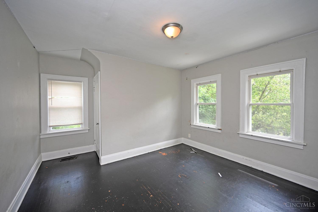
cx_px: 159
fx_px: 124
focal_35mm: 14
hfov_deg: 104.3
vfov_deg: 81.2
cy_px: 106
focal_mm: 14
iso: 200
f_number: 4
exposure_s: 1/60
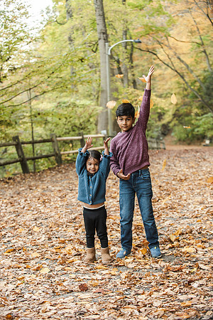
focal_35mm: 75
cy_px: 160
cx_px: 106
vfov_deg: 27.0
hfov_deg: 18.2
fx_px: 666
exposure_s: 1/125
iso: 2000
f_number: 4
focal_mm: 75
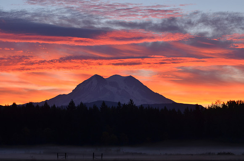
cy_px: 80
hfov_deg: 19.5
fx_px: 710
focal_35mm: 105
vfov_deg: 13.0
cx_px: 122
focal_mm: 70
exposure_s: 1/50
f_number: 5.6
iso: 200
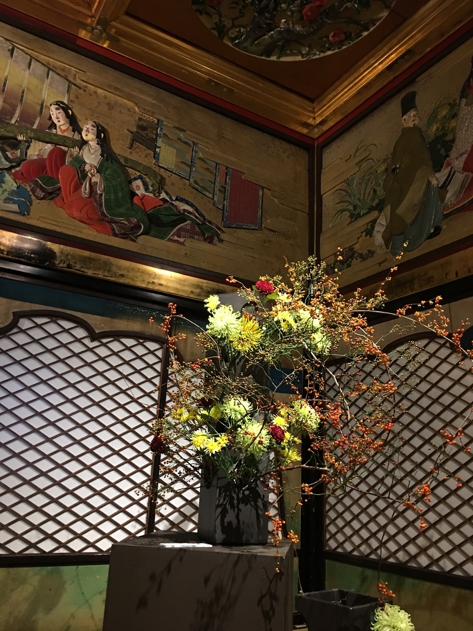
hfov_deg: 48.2
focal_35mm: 29
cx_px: 236
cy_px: 316
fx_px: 528
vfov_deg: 61.7
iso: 64
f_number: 2.2
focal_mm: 4.15
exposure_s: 1/4
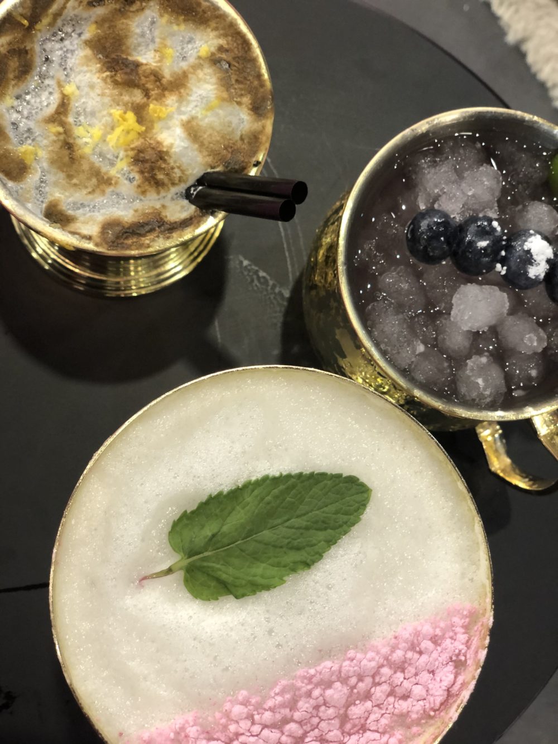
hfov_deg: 28.0
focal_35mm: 52
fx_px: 1117
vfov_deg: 36.8
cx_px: 279
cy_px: 372
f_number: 2.4
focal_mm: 6
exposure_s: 1/33
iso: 125
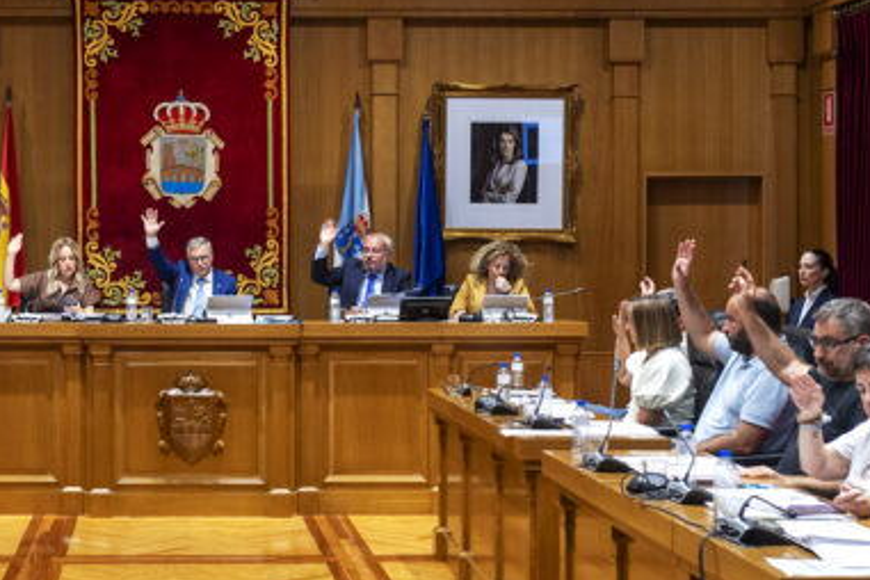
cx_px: 190
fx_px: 1909
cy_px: 293
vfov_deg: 17.3
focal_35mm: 79
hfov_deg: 25.3
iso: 1600
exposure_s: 1/125
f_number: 4
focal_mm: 35
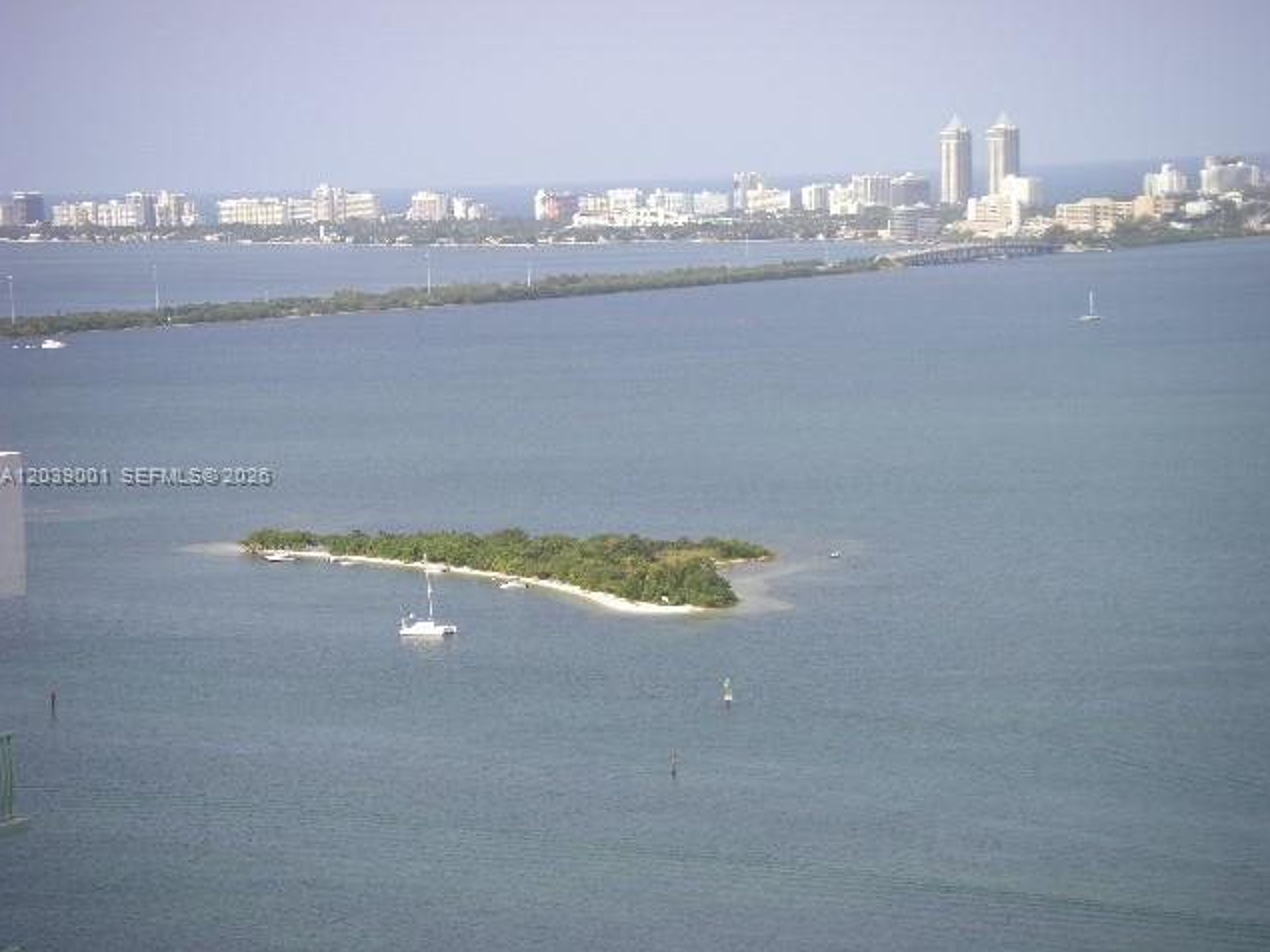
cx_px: 636
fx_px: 4732
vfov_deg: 11.5
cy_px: 476
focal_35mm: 129
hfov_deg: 15.3
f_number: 4.2
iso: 64
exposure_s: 1/320
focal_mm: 21.1
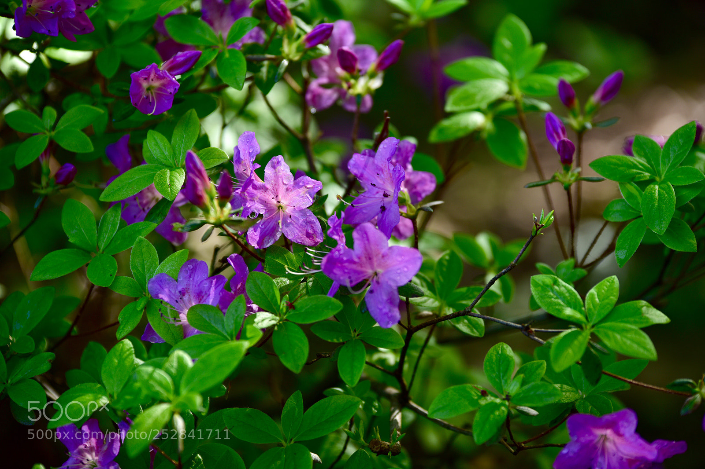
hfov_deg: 10.3
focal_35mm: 200
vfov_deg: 6.9
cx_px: 352
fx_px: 3916
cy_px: 234
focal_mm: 200
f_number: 3.5
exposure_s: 1/125
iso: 110
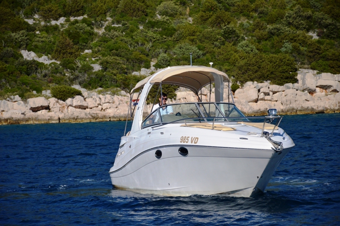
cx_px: 170
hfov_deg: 14.4
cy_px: 113
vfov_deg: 9.6
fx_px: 1345
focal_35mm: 142
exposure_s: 1/4000
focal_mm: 95
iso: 280
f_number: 5.3
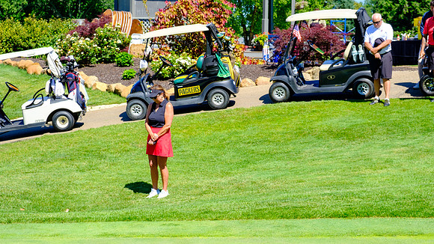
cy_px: 122
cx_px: 217
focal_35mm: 87
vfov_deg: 13.9
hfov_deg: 24.5
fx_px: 1000
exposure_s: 1/250
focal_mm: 55
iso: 200
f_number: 8
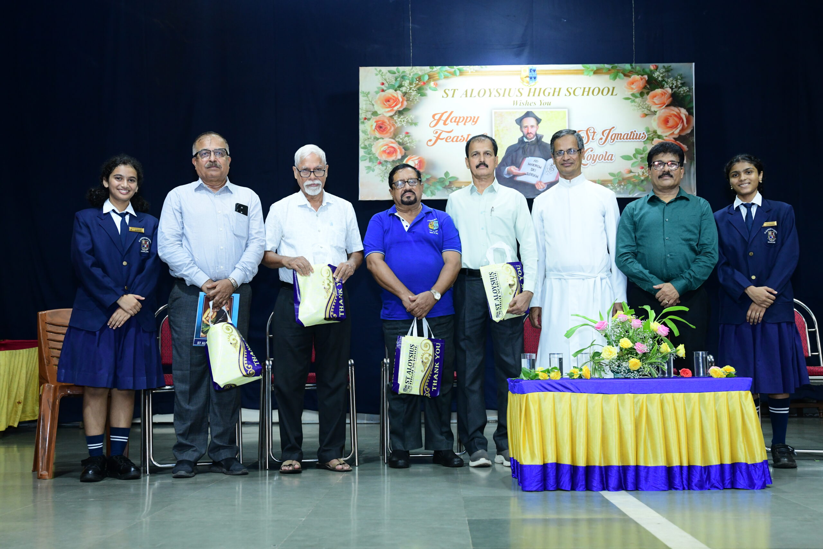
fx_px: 1006
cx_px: 412
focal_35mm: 44
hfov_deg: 44.5
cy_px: 274
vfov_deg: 30.5
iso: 3200
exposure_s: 1/125
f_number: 5
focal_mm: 44
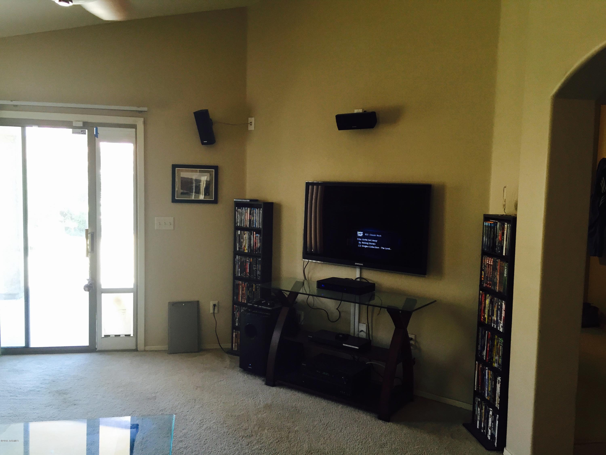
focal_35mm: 29
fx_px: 508
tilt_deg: -5.0
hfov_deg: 61.7
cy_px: 228
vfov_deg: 48.2
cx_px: 303
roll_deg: -2.5
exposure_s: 1/30
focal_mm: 4.15
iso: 64
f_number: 2.2
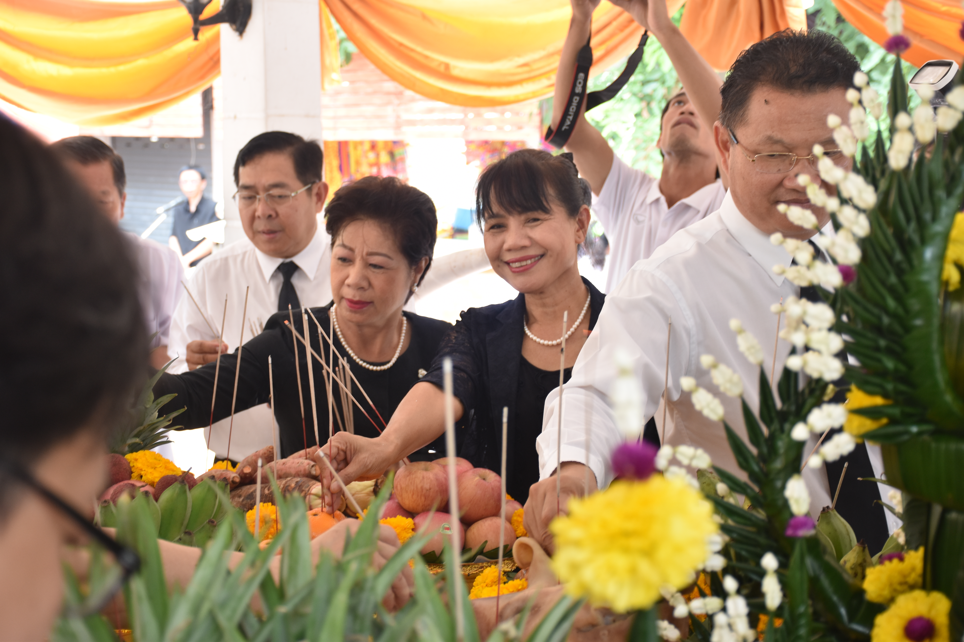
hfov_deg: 33.4
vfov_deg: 22.6
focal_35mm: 60
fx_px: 1607
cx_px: 482
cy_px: 321
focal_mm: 40
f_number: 5
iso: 400
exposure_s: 1/60
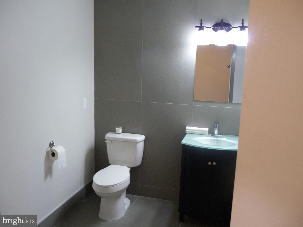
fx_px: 280
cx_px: 152
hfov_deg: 56.8
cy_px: 114
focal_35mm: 32
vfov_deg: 44.2
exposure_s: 1/30
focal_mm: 5.3
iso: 320
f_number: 3.5
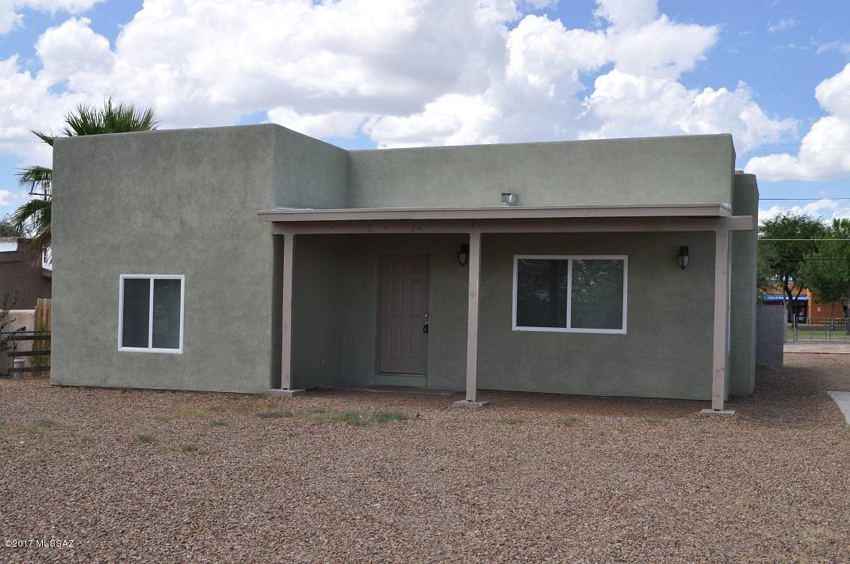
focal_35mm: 39
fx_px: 920
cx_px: 425
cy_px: 282
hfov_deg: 49.6
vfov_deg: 34.1
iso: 200
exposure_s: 1/200
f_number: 14
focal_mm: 26
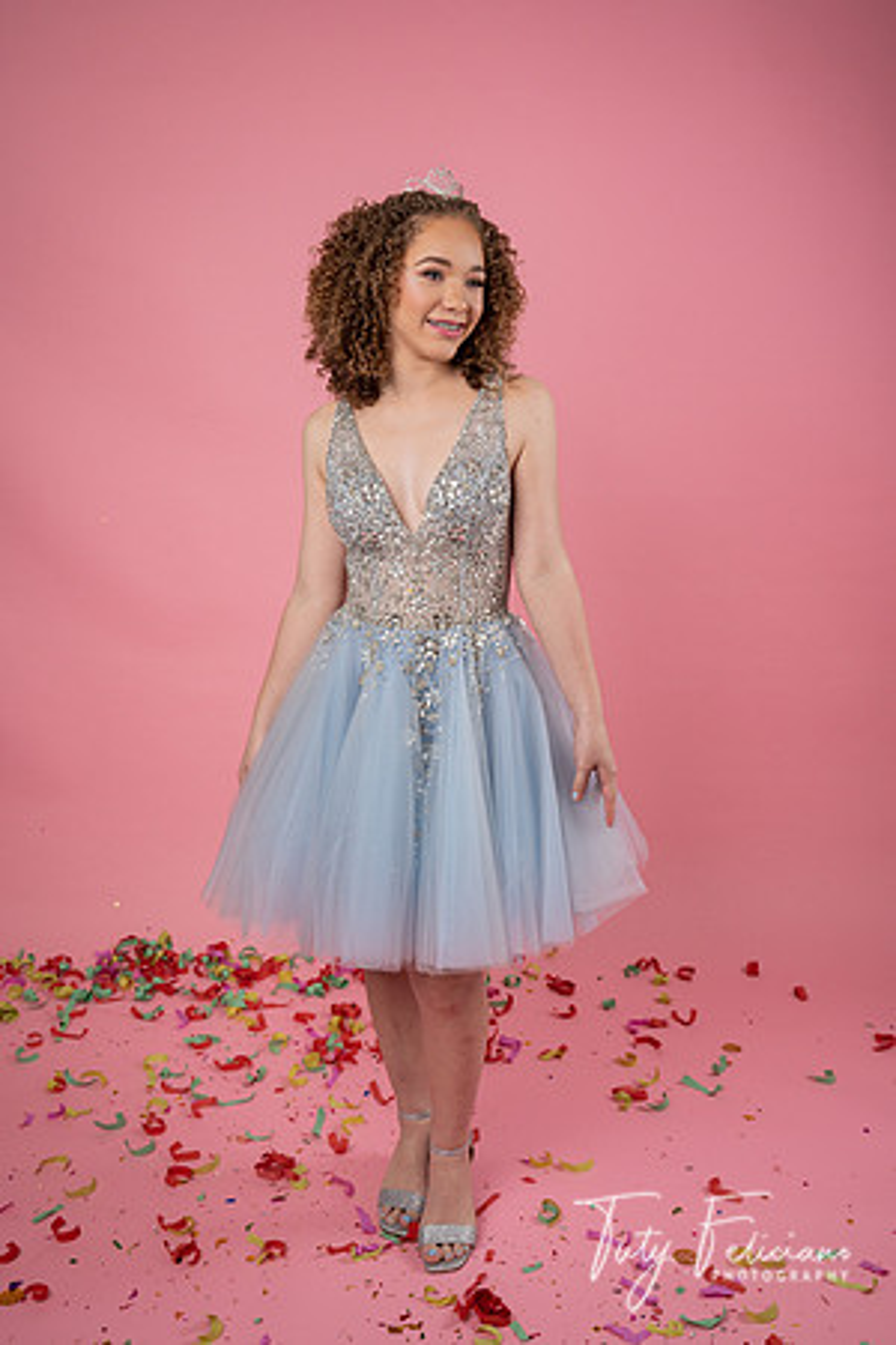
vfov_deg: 49.6
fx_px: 1456
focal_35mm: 39
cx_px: 448
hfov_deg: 34.2
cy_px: 672
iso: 200
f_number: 6.3
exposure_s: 1/160
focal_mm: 39
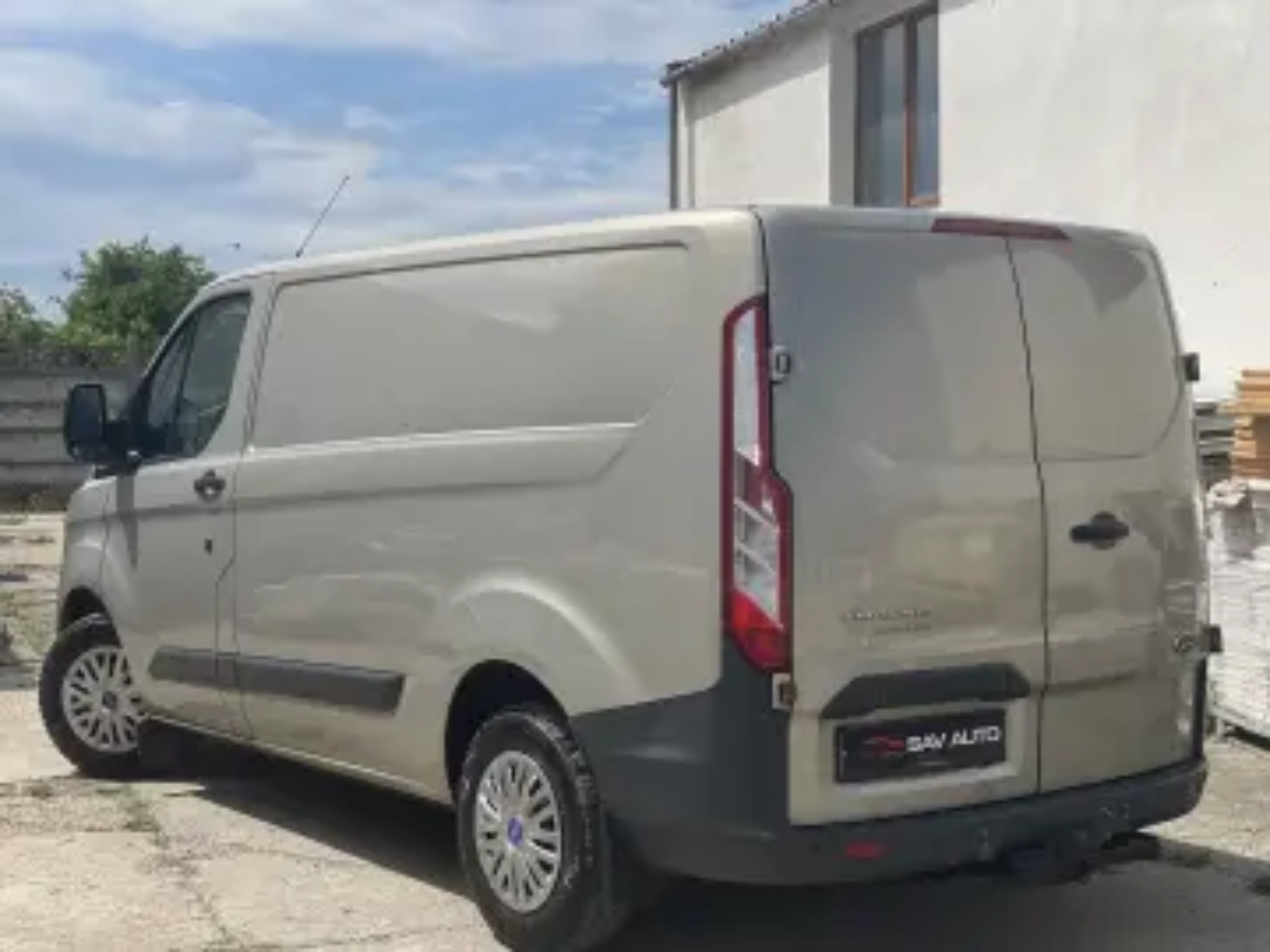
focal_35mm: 52
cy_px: 476
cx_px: 635
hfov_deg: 36.8
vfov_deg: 28.0
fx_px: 1908
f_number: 2
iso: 32
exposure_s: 1/3425
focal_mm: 6
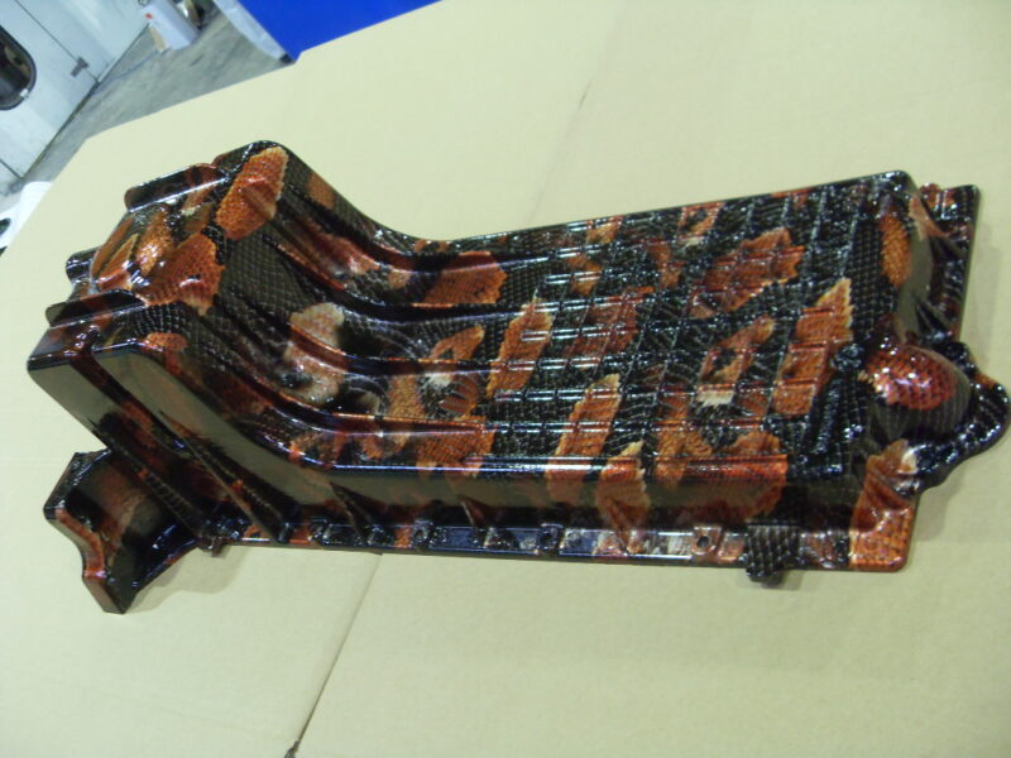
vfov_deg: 40.7
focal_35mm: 35
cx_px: 506
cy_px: 379
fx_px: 1022
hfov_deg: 52.6
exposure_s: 1/20
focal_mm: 6.3
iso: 200
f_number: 2.8
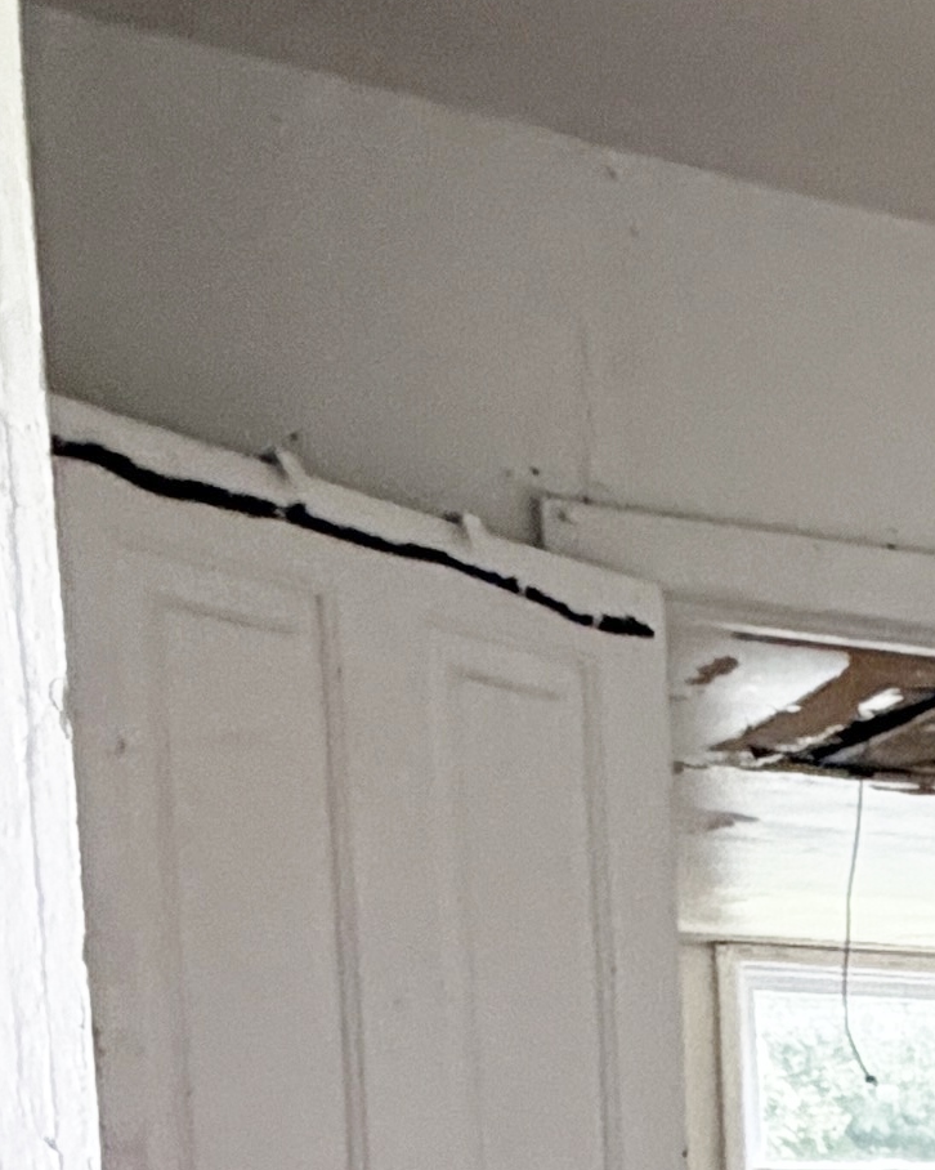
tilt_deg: -4.3
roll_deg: -0.7
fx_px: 2976
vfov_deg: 20.3
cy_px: 1539
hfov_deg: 13.8
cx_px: 2119
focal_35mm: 86
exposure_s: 1/68
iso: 320
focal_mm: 2.22
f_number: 2.2
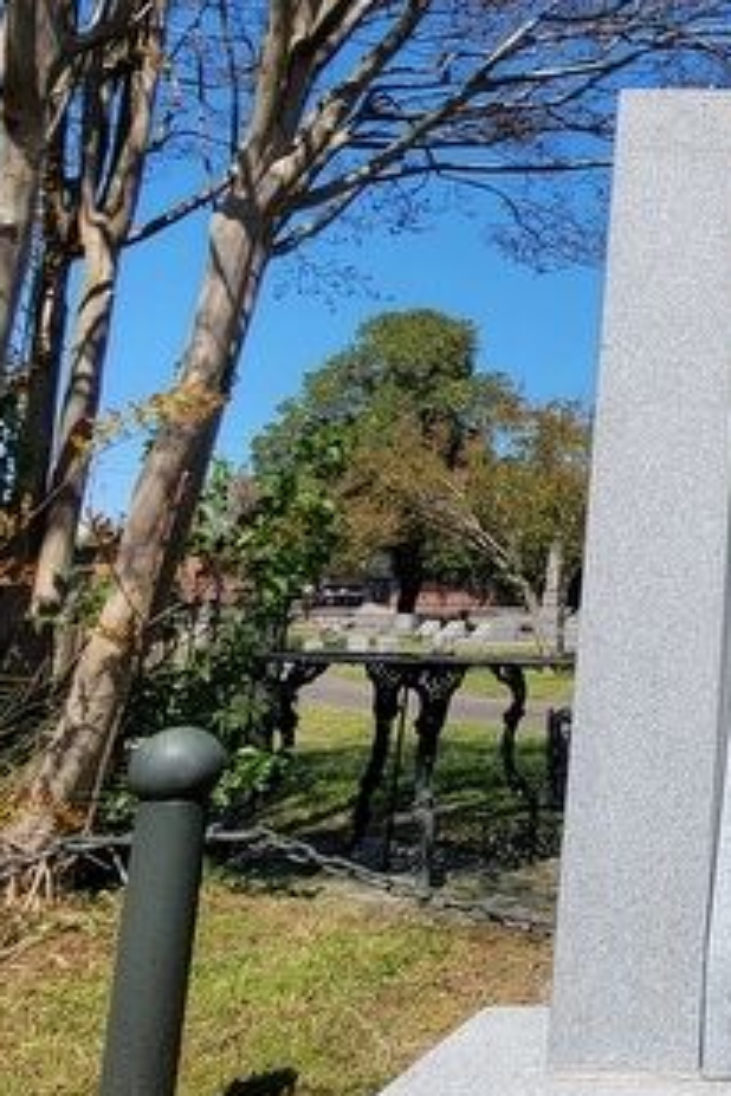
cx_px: 994
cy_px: 394
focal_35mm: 35
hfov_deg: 29.1
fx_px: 1066
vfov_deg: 53.7
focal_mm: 2.2
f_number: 2.2
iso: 50
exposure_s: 1/1809
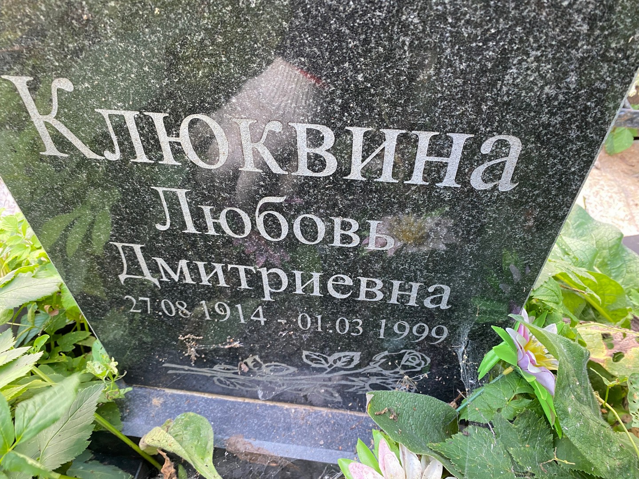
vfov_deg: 53.1
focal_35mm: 26
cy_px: 240
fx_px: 480
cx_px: 320
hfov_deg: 67.3
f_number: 1.8
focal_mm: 4.25
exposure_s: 1/60
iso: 160
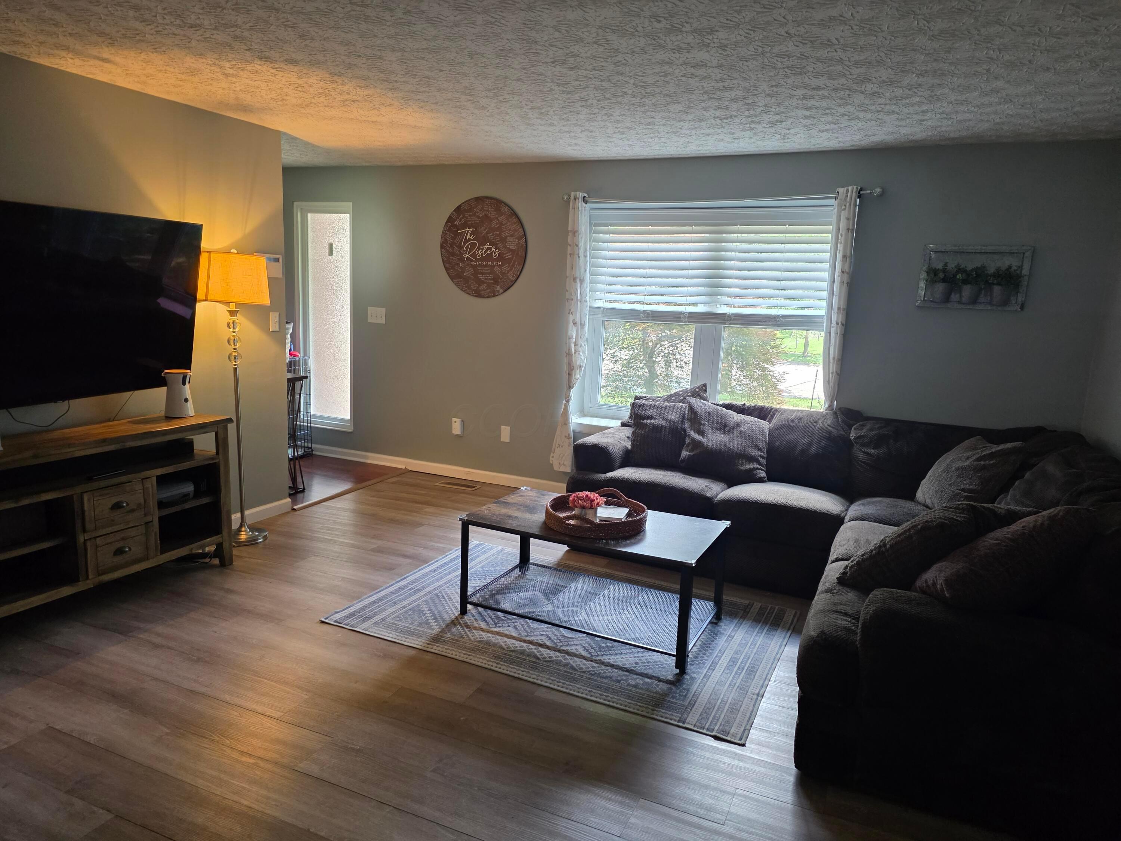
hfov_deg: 73.9
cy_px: 420
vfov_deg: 58.9
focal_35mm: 23
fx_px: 745
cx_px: 560
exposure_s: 1/120
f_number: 1.7
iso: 500
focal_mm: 6.25
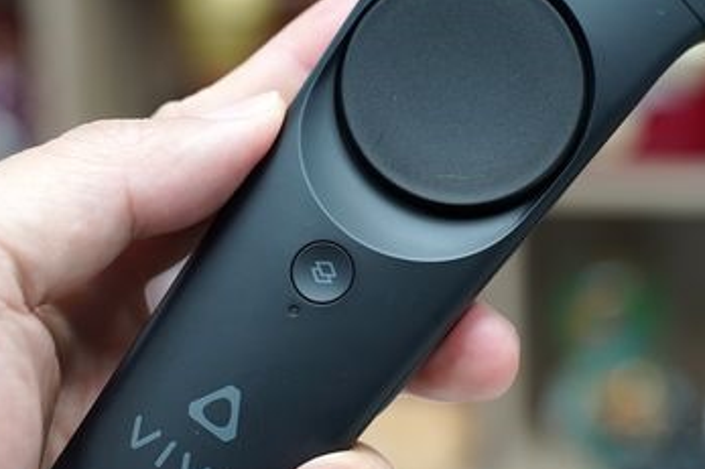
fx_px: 1938
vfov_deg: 13.8
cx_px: 364
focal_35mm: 99
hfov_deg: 20.6
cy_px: 195
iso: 640
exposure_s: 1/60
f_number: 3.5
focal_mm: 43
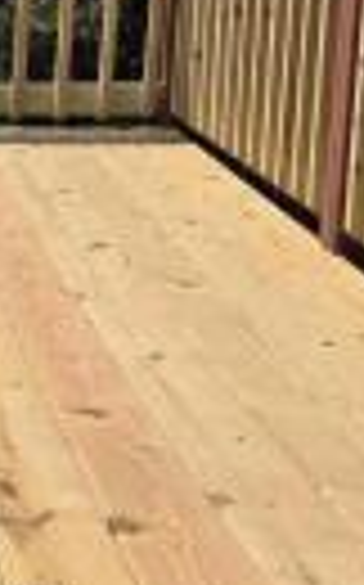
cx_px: -445
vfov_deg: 20.8
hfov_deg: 11.3
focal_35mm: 100
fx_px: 1591
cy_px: 268
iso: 25
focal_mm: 5.4
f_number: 1.8
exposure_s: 1/2222
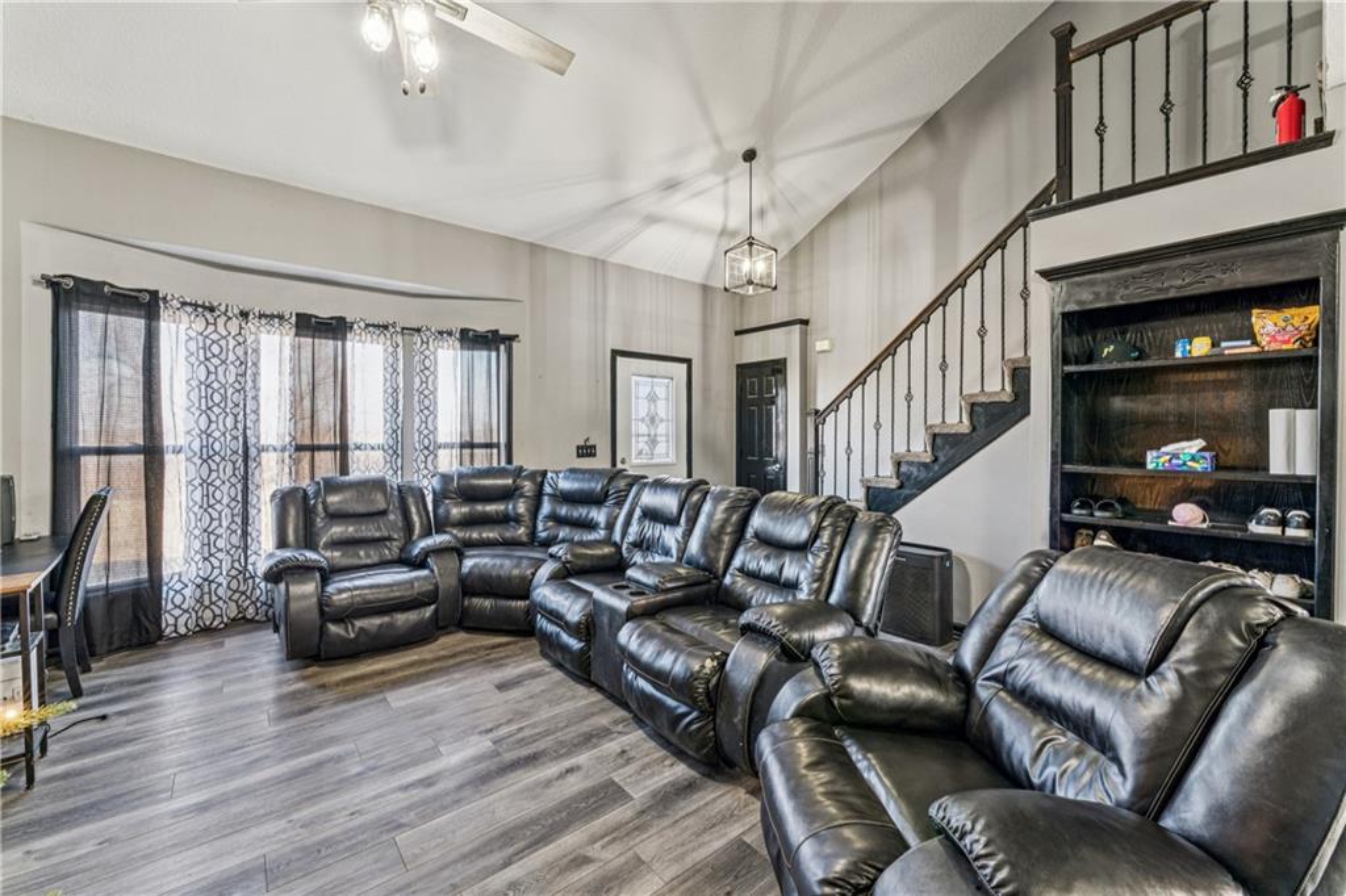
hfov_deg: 104.3
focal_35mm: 14
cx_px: 673
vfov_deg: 81.2
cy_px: 448
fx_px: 523
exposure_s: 1/2
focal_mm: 14
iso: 400
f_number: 13
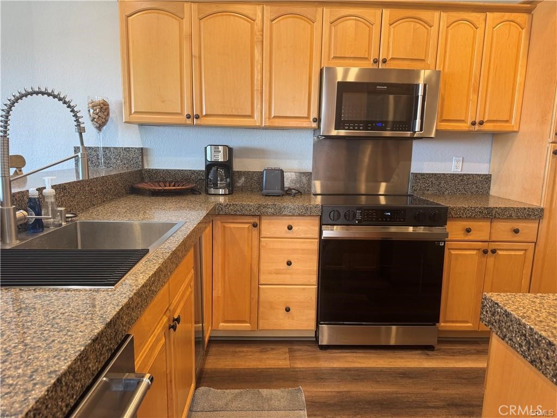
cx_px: 278
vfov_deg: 56.8
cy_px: 209
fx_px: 386
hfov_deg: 71.6
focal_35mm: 24
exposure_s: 1/60
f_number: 1.78
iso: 125
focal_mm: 6.76
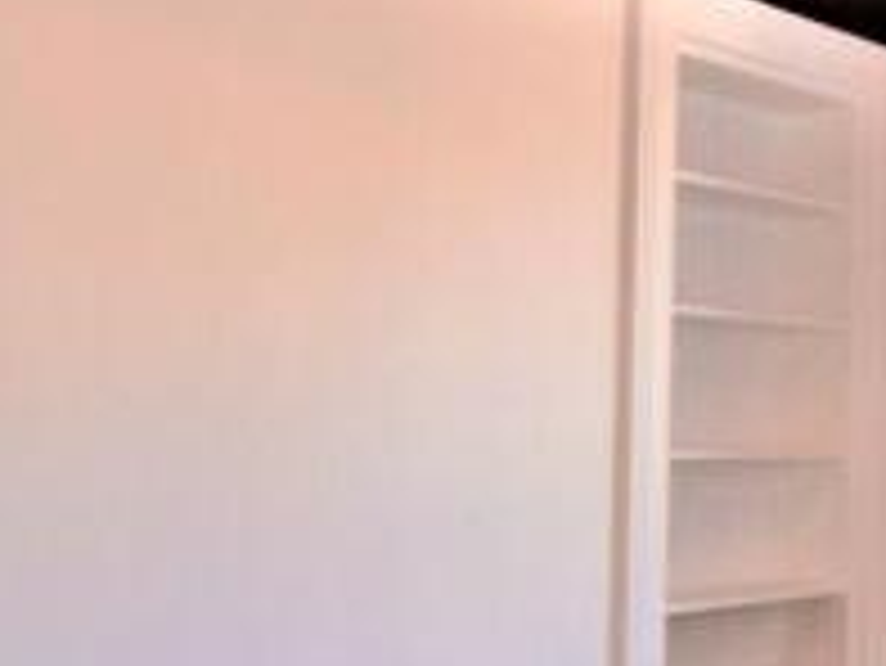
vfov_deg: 30.3
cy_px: 358
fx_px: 1229
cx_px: 1064
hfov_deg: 32.6
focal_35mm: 48
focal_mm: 10
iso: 400
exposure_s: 1/100
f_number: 5
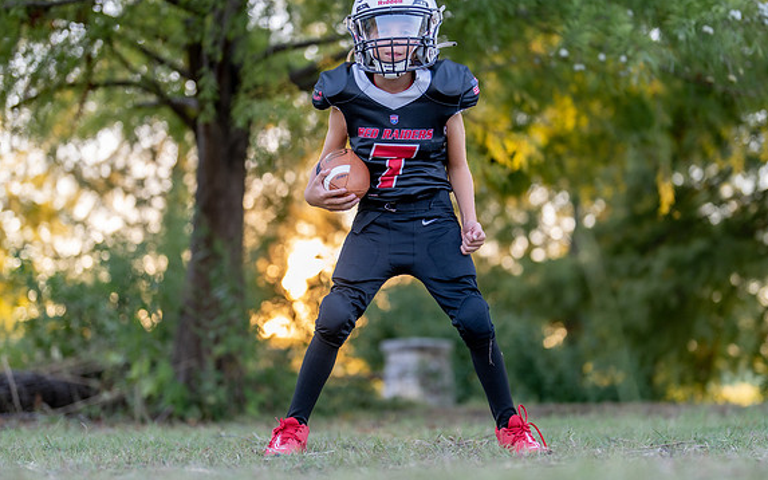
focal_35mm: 71
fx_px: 1486
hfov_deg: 29.0
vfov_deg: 18.3
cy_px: 225
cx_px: 397
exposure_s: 1/400
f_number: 1.2
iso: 100
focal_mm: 50
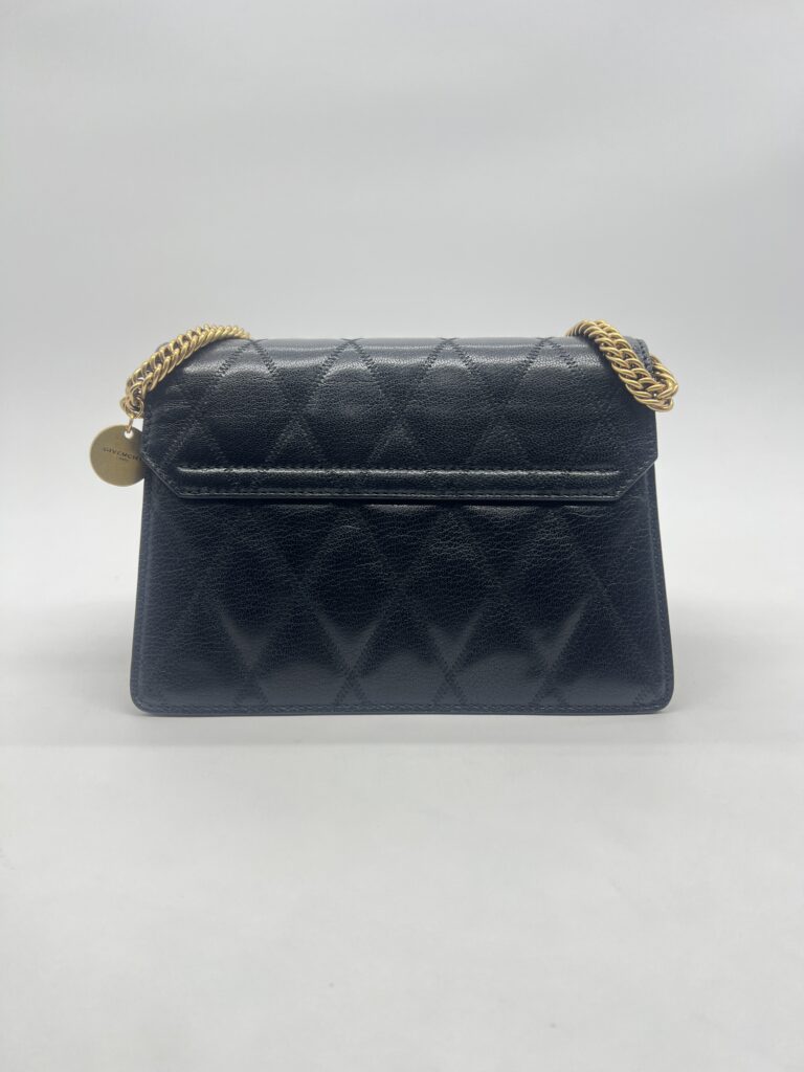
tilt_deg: -15.6
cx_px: 402
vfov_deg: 67.3
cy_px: 536
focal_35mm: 26
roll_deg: +0.2
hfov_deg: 53.1
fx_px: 805
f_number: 1.5
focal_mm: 5.7
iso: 40
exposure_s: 1/100
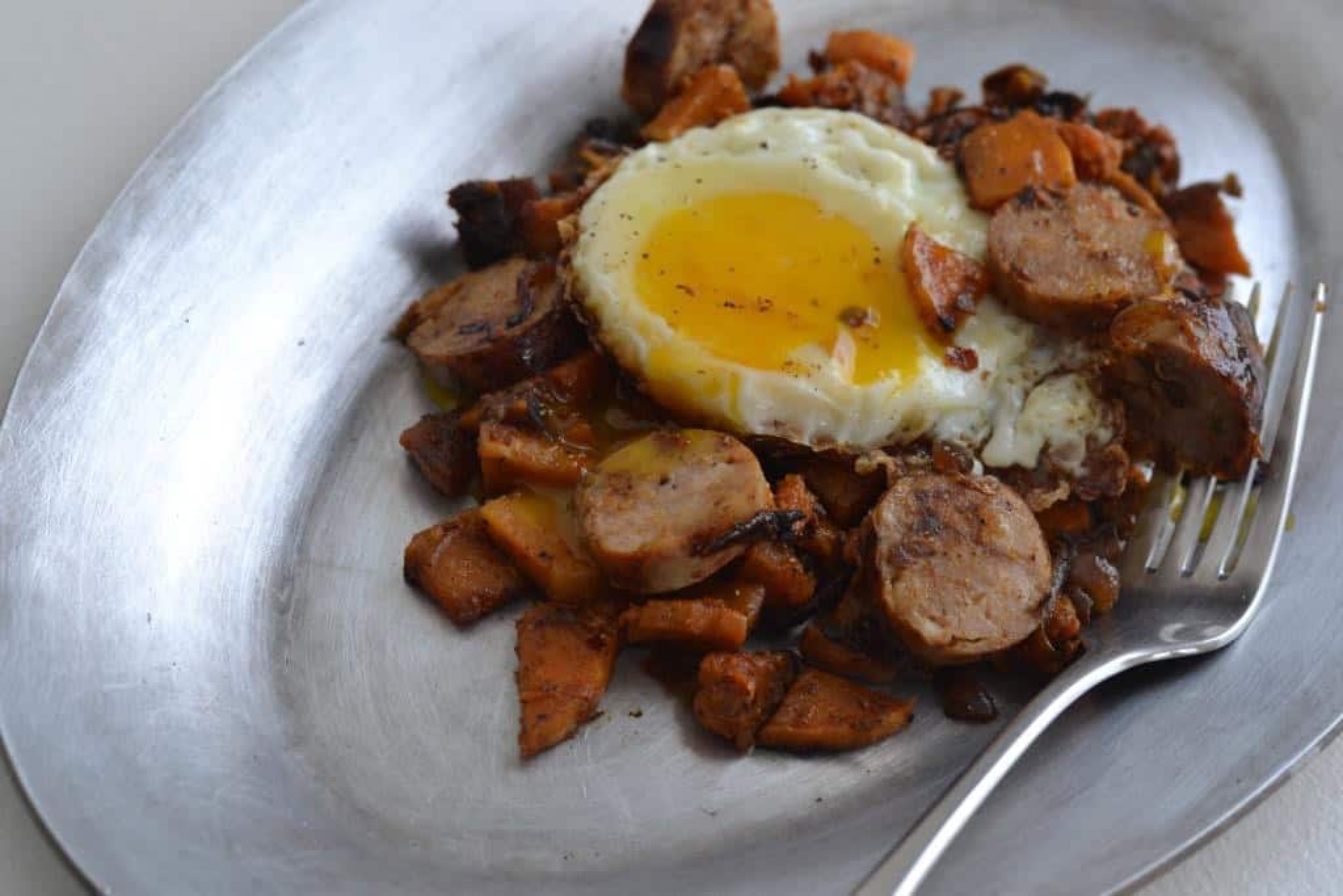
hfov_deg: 27.0
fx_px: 2798
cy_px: 448
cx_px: 672
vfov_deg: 18.2
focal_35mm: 75
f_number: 5.6
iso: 400
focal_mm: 50
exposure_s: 1/50
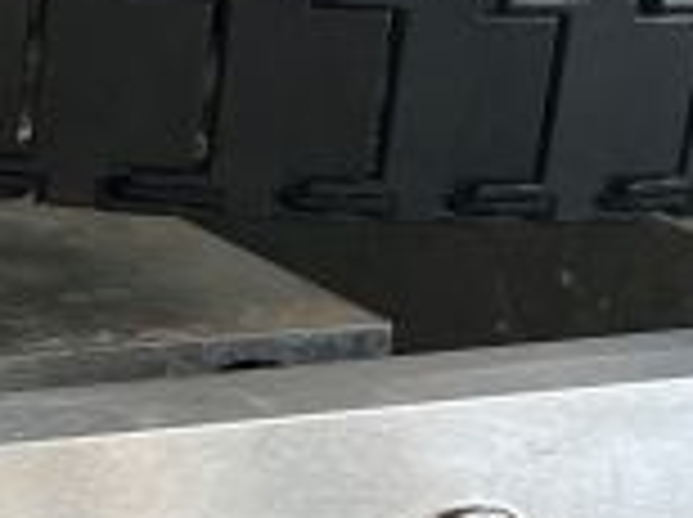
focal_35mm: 173
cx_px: -302
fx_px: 3458
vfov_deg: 8.5
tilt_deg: -19.7
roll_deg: -2.1
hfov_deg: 11.1
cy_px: 437
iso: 125
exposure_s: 1/102
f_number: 1.5
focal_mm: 5.7
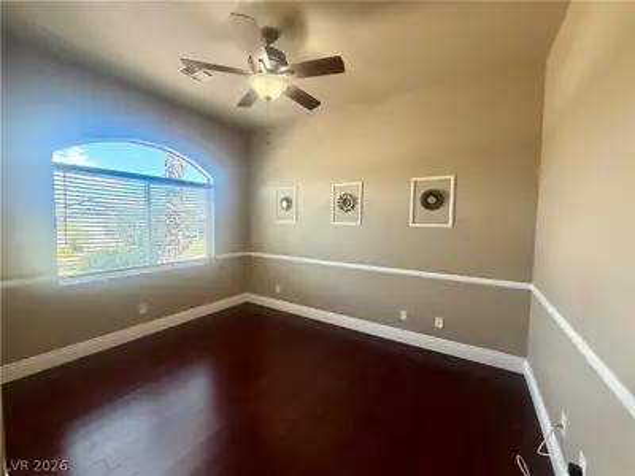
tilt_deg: -4.5
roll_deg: -2.6
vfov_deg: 85.7
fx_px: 257
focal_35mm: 14
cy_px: 238
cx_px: 318
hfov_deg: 102.1
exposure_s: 1/120
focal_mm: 2.22
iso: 320
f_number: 2.2
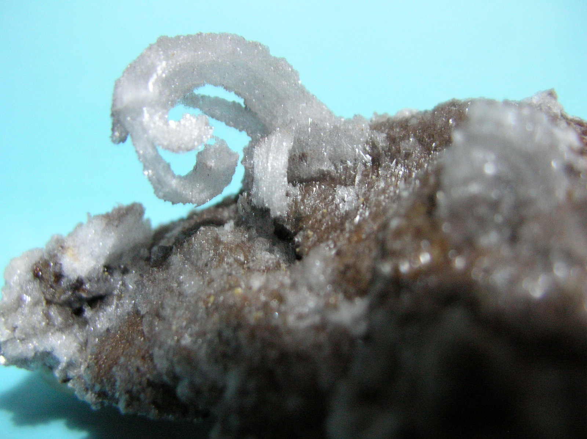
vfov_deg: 39.6
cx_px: 294
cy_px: 220
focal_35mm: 36
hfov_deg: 51.4
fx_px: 610
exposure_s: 1/4.2
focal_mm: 6
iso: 149
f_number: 2.7
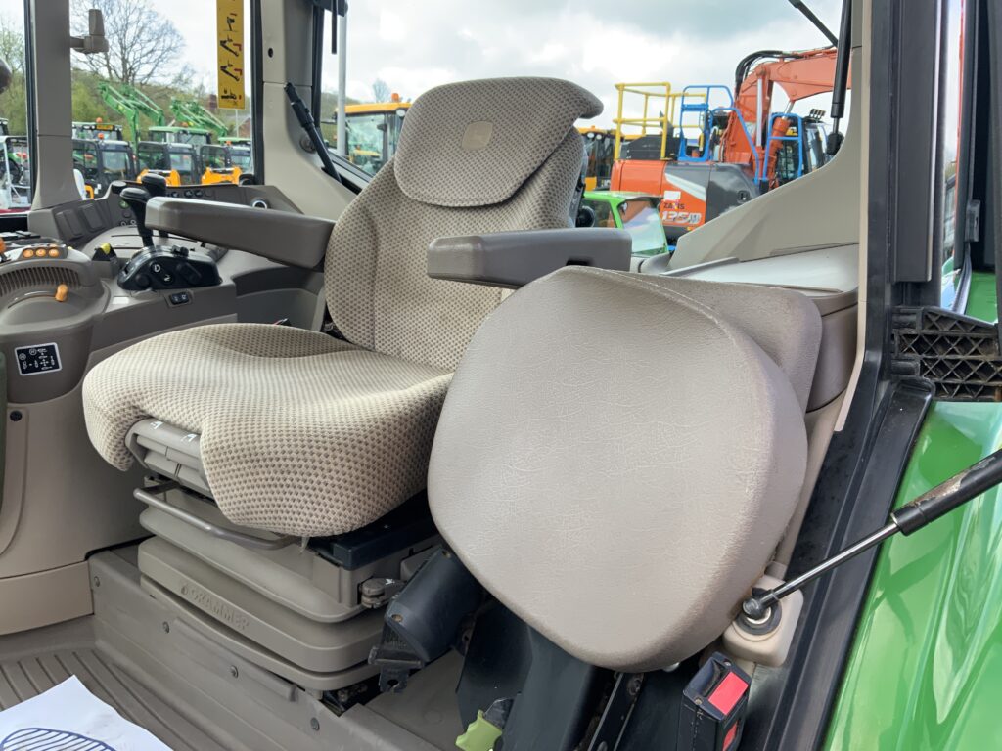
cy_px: 376
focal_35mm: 29
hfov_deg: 61.7
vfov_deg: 48.2
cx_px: 501
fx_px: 839
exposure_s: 1/178
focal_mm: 3
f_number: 1.8
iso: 16
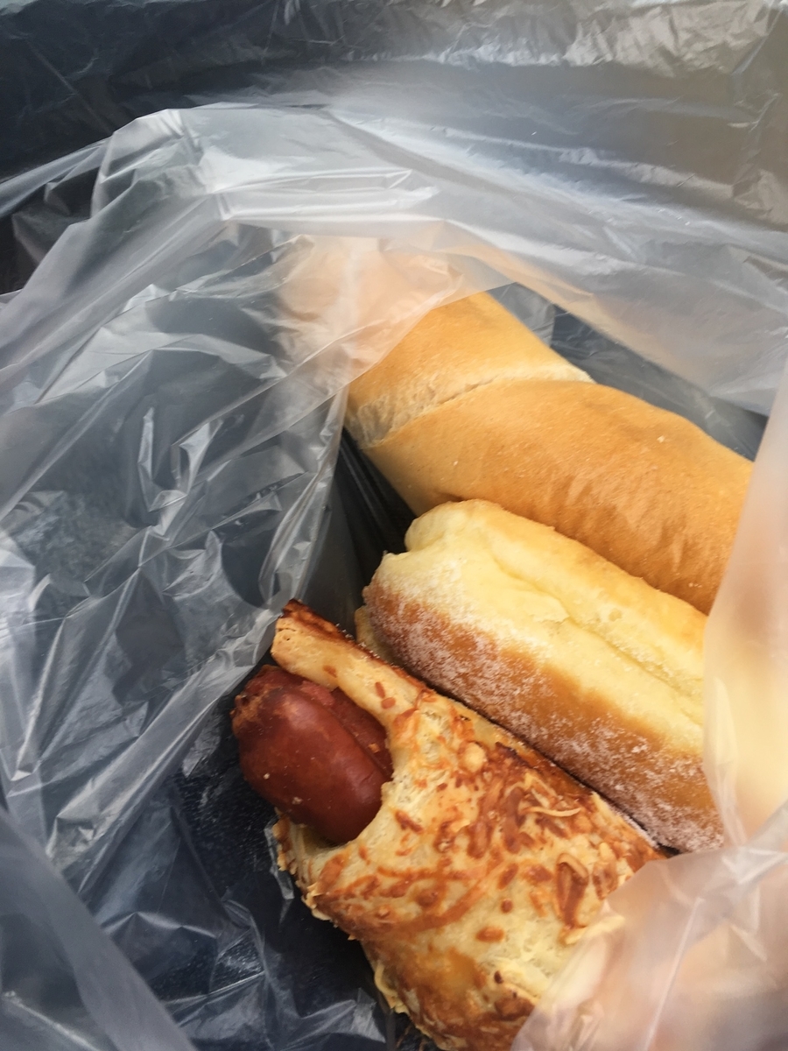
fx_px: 880
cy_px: 526
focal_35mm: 29
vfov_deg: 61.7
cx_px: 394
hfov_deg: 48.2
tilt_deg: -74.7
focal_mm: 4.15
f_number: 2.2
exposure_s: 1/101
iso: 25
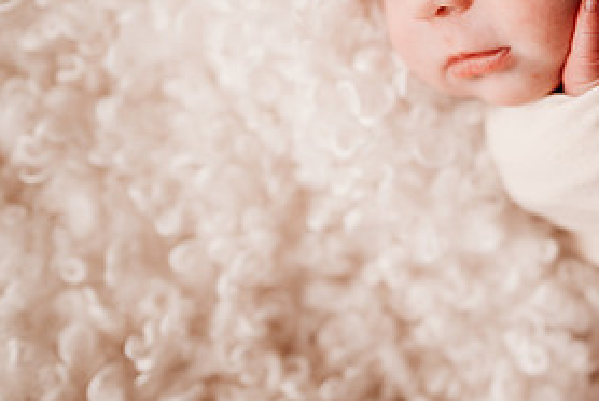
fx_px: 833
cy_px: 46
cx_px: 552
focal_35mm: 50
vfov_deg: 26.2
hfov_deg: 36.8
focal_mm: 24
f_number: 2.5
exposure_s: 1/160
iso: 100
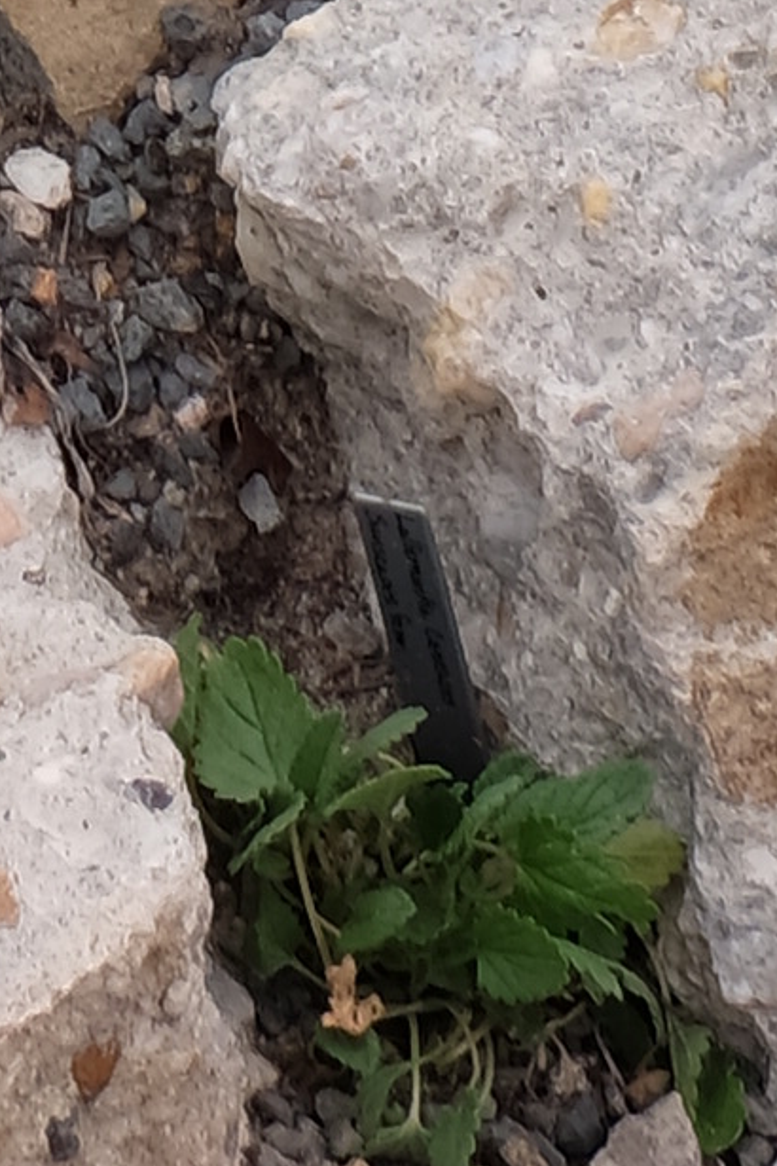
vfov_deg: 7.3
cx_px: -540
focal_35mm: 239
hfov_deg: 5.7
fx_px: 7737
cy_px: -2656
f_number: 8
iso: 320
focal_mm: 20.1
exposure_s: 1/60
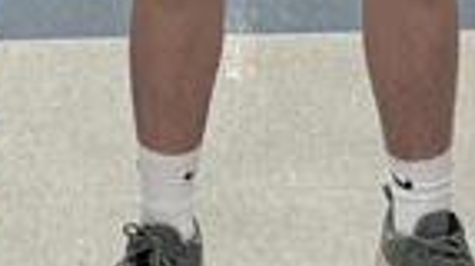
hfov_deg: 10.6
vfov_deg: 5.8
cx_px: 216
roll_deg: +0.7
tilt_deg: -12.5
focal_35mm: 203
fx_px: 2553
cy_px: -293
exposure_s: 1/120
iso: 125
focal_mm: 5.96
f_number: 1.6
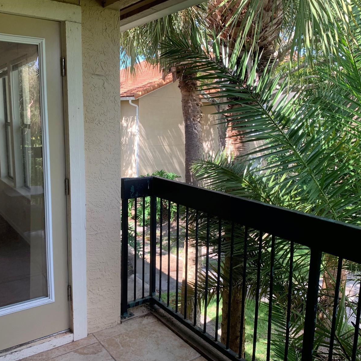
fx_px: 366
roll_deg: -0.6
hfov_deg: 52.4
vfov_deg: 52.5
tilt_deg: -10.0
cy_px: 181
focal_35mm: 31
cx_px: 158
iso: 25
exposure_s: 1/122
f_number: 1.8
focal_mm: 4.25
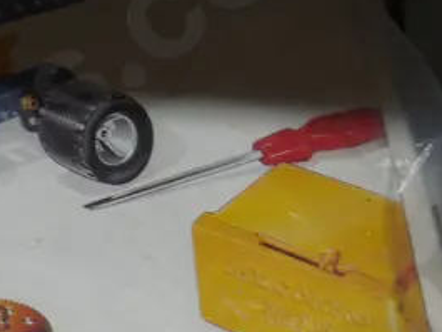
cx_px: -262
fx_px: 2069
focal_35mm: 162
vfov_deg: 9.1
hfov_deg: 11.6
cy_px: 338
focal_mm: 21
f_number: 4.6
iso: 250
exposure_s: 1/60
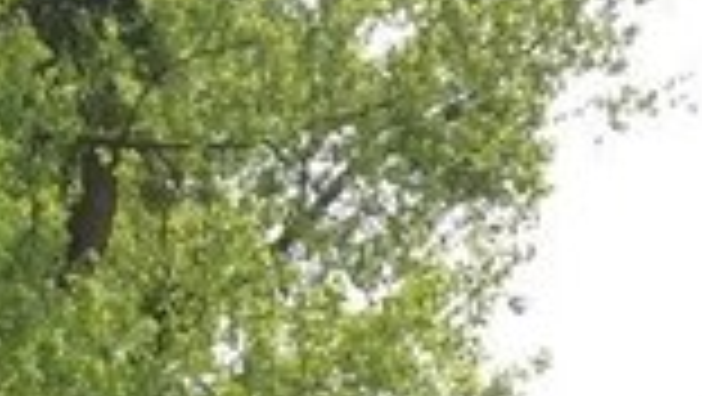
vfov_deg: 8.1
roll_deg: +1.5
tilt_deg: -3.0
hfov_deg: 14.4
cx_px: -482
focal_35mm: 134
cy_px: 1042
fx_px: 2496
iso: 32
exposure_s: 1/1163
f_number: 2.2
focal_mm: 4.15
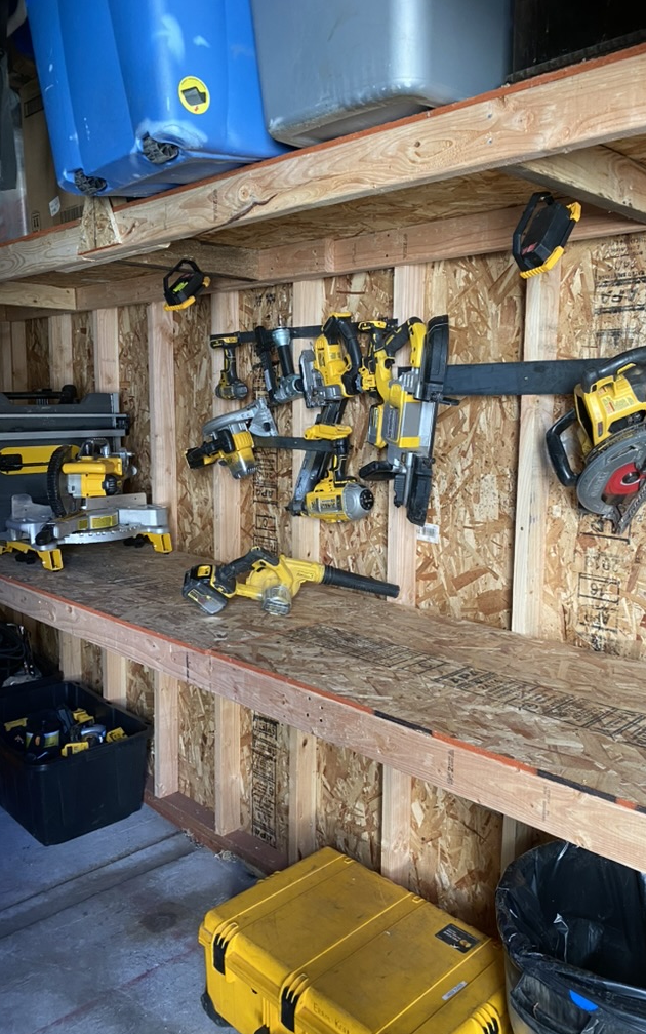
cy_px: 524
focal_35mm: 28
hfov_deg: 44.4
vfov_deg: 66.5
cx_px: 376
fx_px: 789
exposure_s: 1/60
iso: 160
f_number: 1.8
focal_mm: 4.25
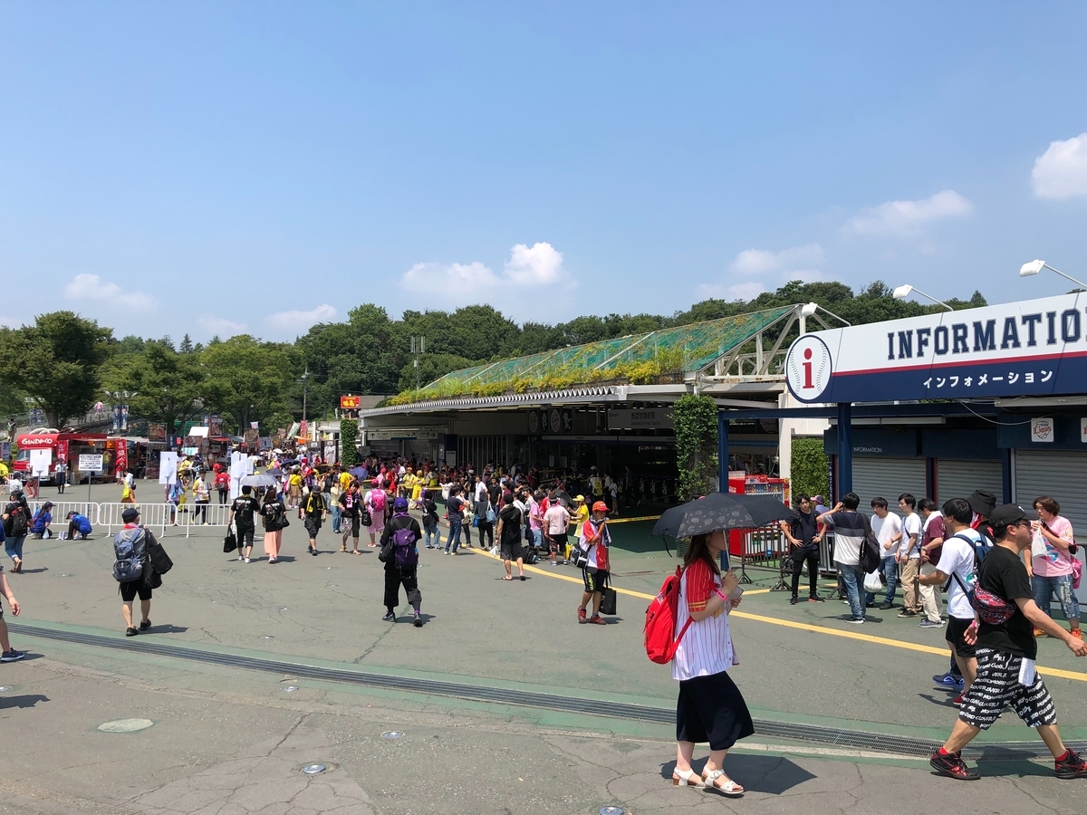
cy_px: 408
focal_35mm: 28
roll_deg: -0.1
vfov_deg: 49.7
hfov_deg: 63.4
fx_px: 879
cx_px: 544
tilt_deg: +4.5
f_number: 1.8
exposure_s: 1/2024
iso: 20
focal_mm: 4
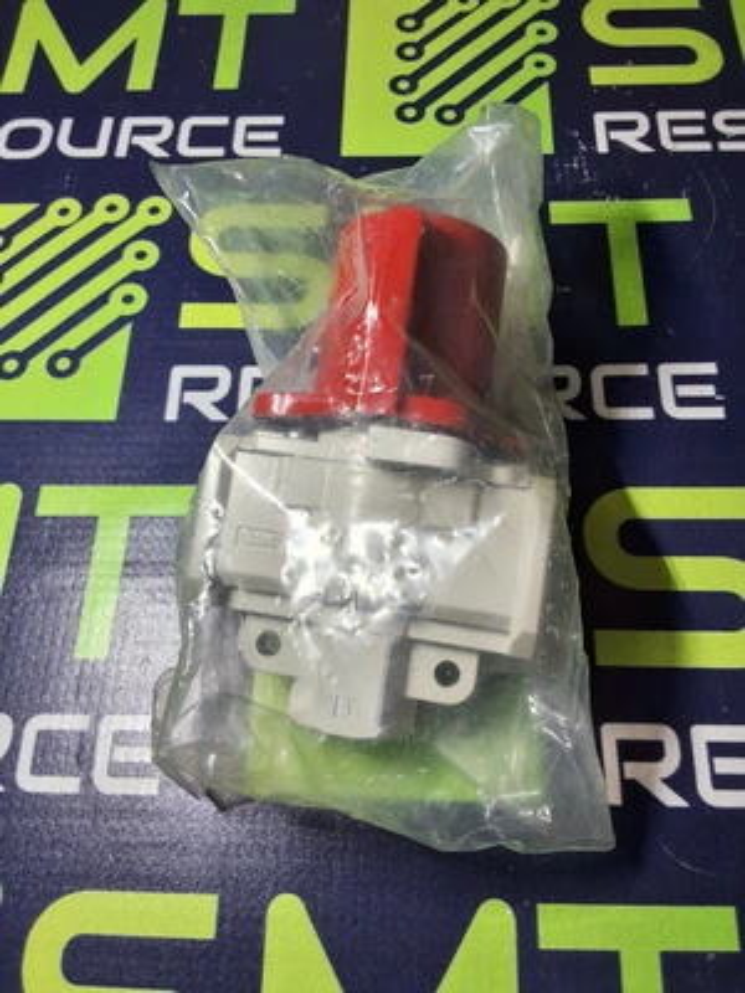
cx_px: 372
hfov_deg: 49.7
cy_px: 496
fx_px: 803
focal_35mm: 28
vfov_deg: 63.4
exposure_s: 1/120
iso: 40
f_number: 1.9
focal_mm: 2.91
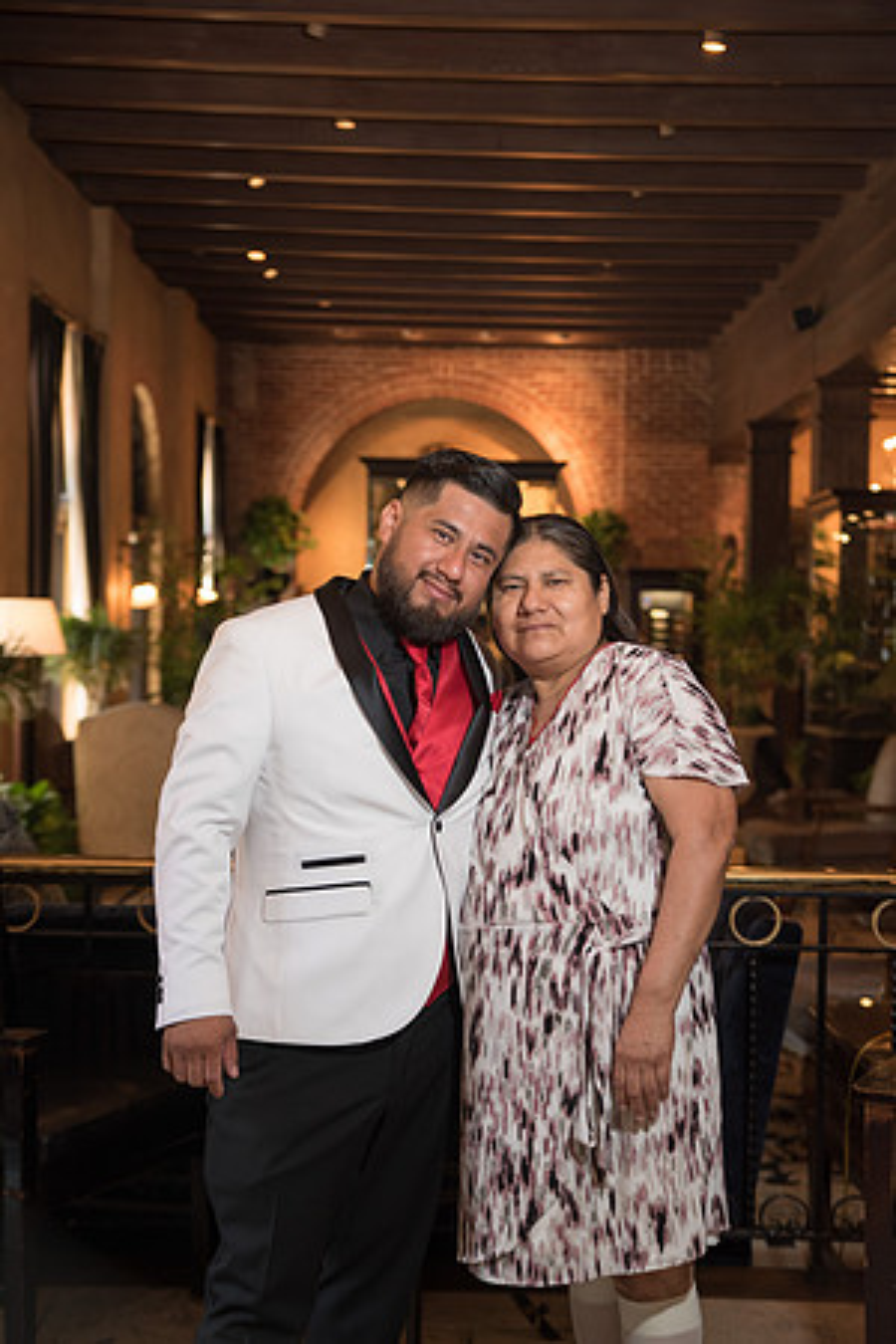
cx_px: 448
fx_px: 2053
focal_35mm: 55
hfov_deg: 24.6
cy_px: 672
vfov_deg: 36.2
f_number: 3.5
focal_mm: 55
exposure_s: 1/160
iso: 1250
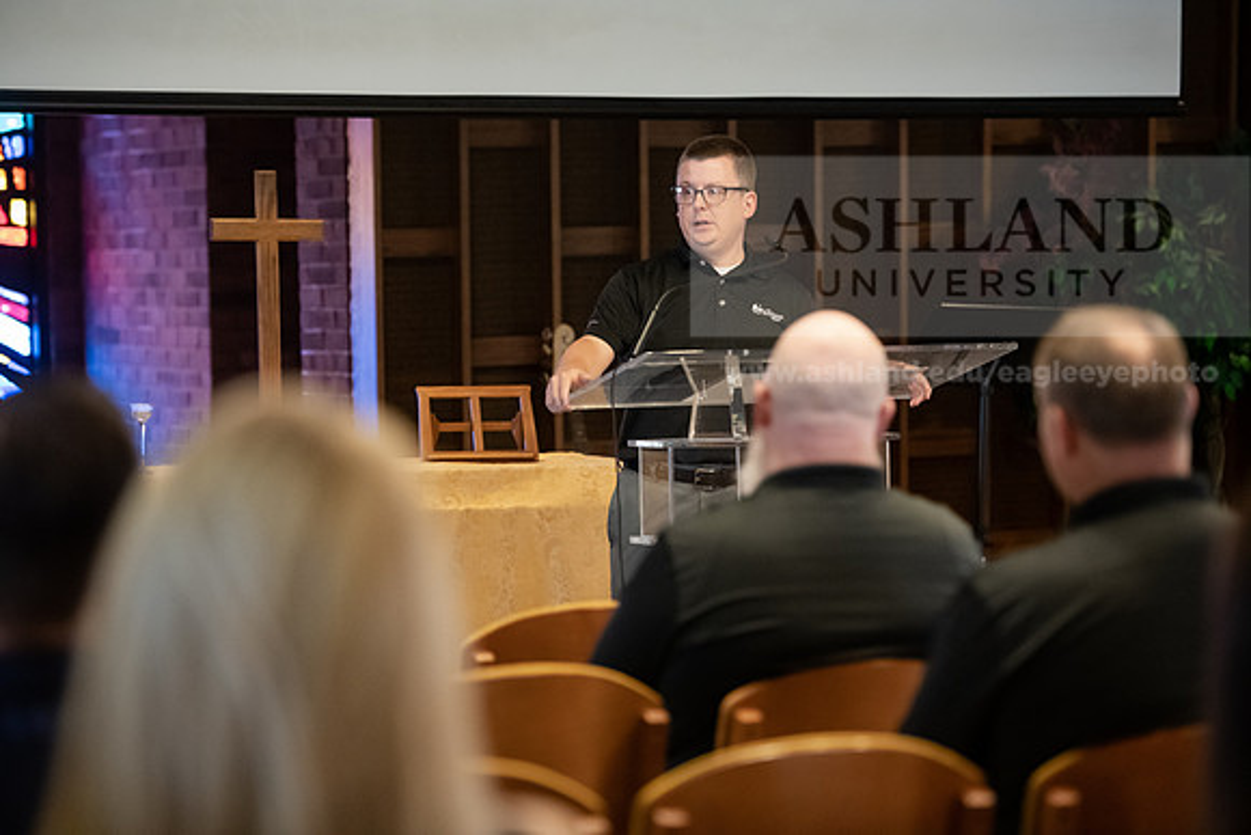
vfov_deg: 11.0
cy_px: 418
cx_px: 626
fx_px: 4345
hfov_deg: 16.4
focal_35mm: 125
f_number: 2.8
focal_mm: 125
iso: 6400
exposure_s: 1/160
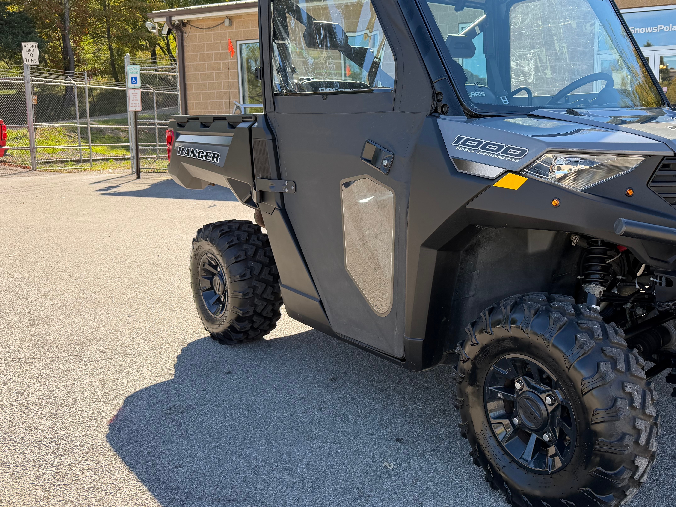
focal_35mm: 32
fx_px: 625
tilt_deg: -8.5
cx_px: 440
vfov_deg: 44.1
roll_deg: +0.6
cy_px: 227
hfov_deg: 55.8
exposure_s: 1/898
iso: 100
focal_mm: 6.76
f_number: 1.78
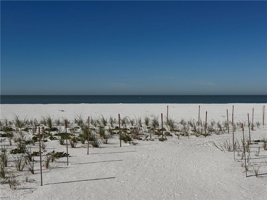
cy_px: 100
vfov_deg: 30.3
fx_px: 370
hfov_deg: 39.7
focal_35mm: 48
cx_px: 134
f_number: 1.78
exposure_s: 1/15385
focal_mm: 6.76
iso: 64
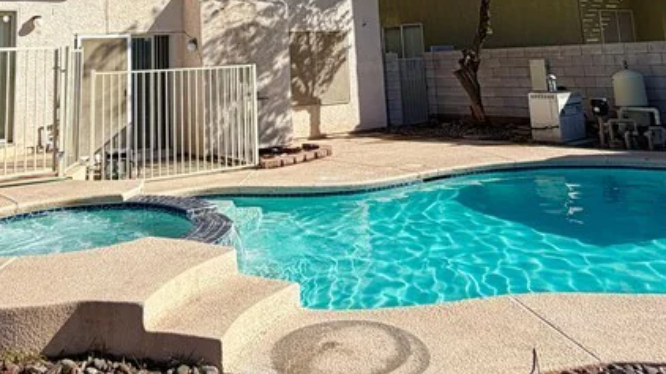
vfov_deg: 28.4
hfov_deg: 53.7
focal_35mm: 37
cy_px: -58
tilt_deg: +10.5
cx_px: 275
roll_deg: +1.8
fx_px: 653
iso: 20
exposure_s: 1/1087
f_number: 2.2
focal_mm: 2.22
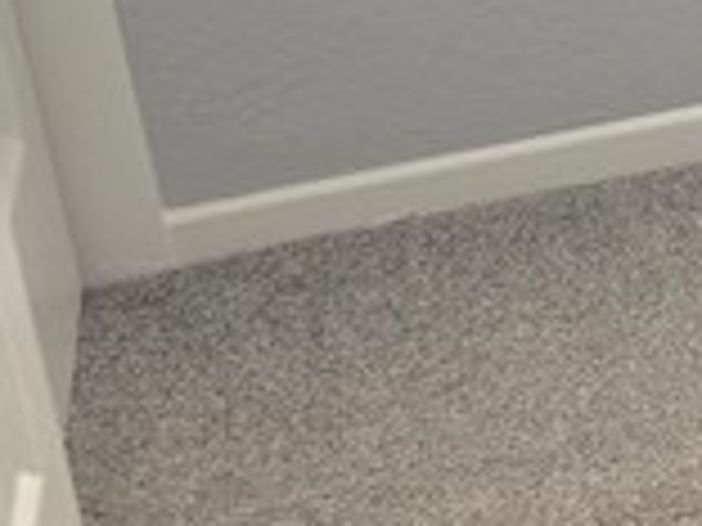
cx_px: 2192
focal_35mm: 151
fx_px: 3062
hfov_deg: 9.7
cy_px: -450
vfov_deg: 9.3
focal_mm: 6.3
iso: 200
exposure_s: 1/180
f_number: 1.7
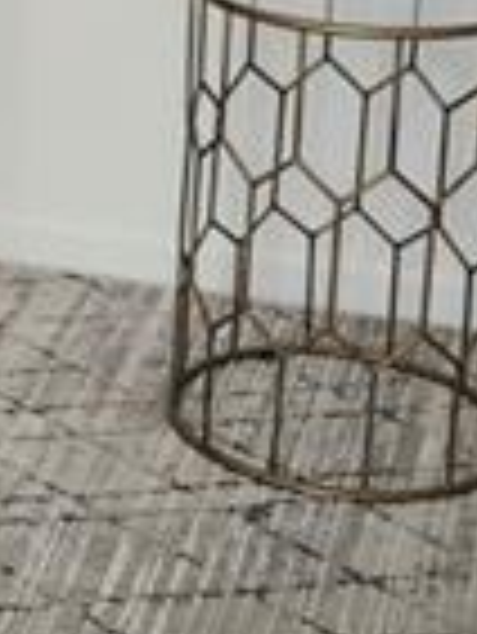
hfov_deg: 10.4
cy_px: -13
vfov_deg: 15.4
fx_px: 2293
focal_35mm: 125
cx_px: -634
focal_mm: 5.4
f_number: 1.8
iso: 500
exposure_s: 1/60
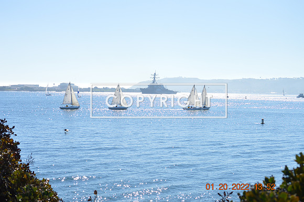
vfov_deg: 16.5
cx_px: 152
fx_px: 696
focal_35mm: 82
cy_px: 101
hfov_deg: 24.6
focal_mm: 55
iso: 100
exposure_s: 1/400
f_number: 10
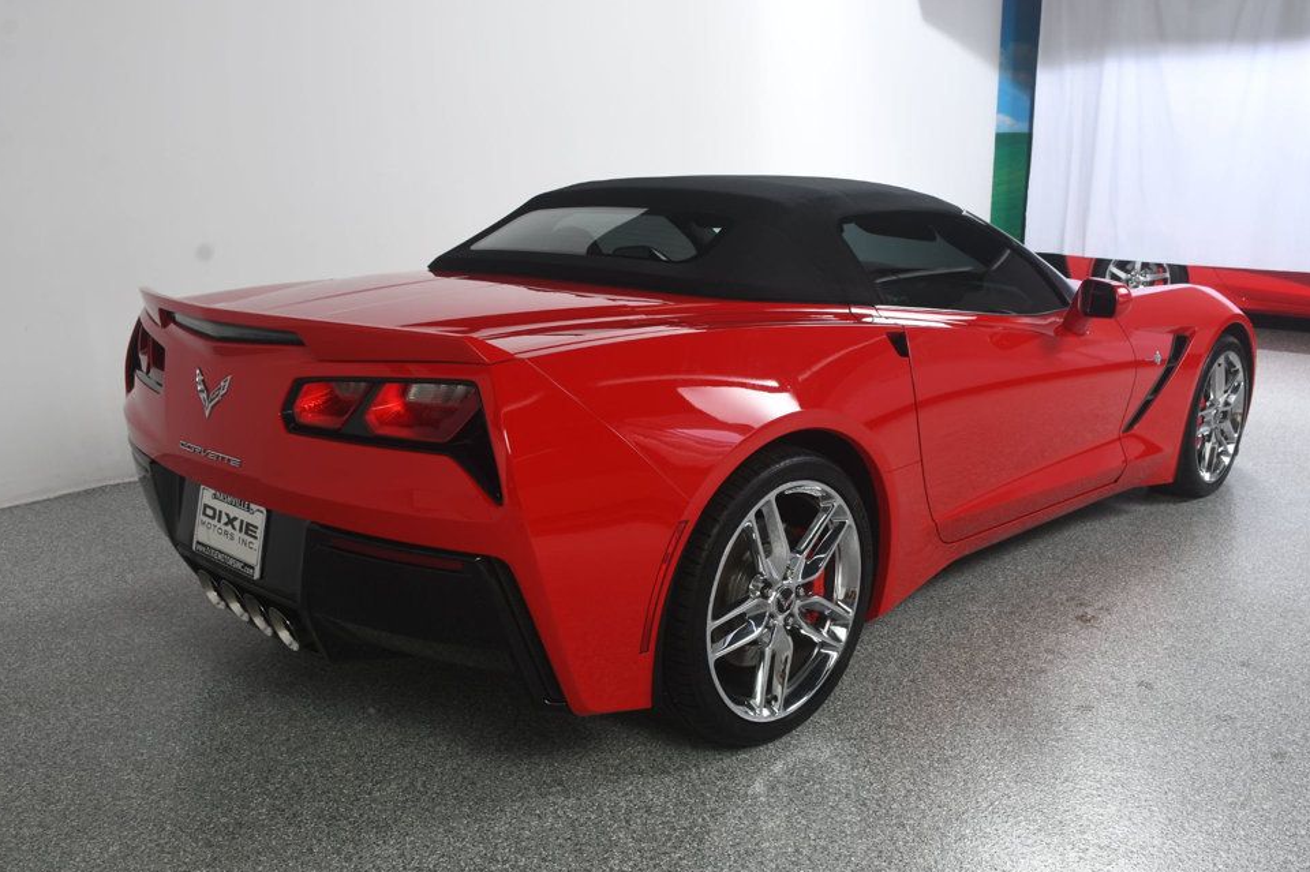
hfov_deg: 58.7
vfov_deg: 41.1
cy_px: 461
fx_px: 1164
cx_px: 682
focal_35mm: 32
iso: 100
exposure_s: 1/160
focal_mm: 20
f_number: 9
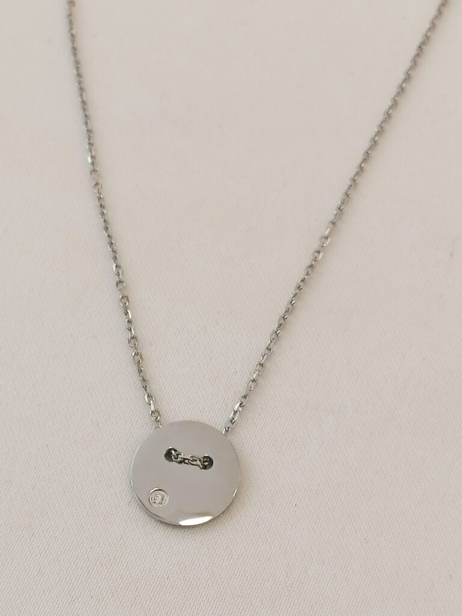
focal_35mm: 76
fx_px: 1352
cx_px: 231
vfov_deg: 25.7
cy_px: 308
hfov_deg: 19.4
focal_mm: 4.75
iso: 50
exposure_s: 1/50
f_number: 1.8
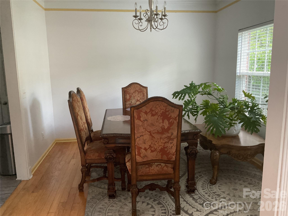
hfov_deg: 61.7
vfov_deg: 48.2
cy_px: 108
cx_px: 144
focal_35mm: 29
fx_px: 241
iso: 200
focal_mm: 3
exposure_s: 1/60
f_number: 1.8
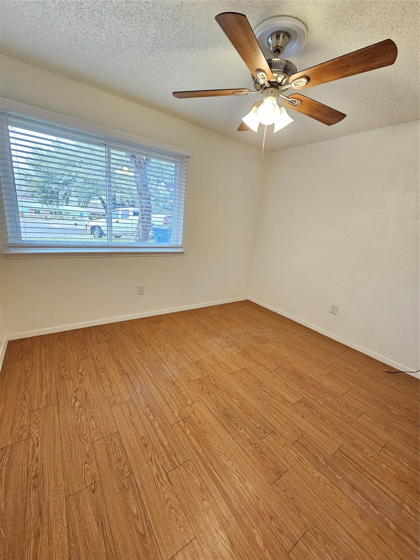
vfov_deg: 106.2
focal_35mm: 13
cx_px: 210
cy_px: 280
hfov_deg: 89.9
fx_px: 210
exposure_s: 1/60
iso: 250
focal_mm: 2.2
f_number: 2.2
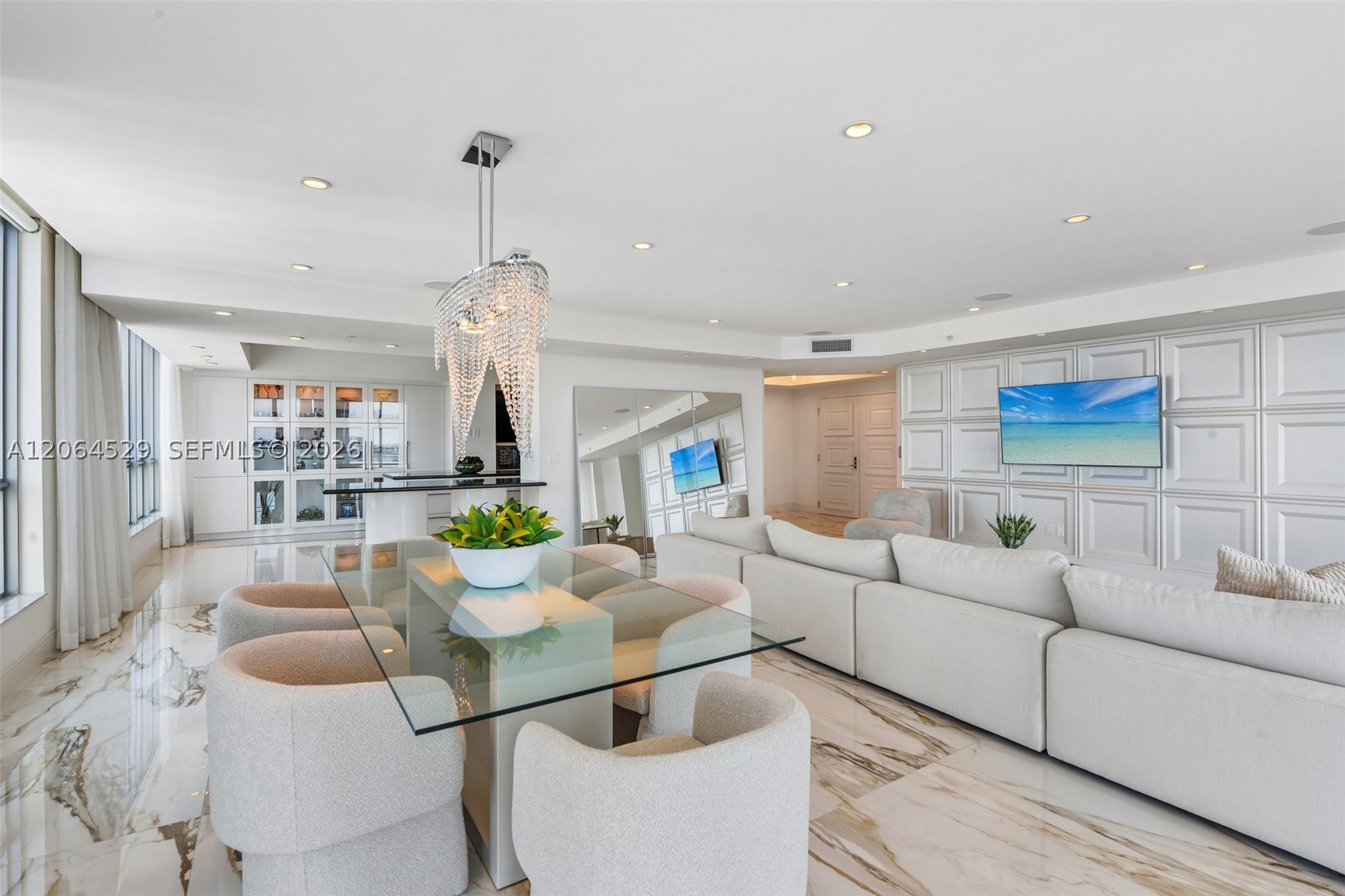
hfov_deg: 93.3
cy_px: 448
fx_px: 635
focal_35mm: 17
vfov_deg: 70.4
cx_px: 672
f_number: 9
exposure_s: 1/40
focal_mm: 17
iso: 200
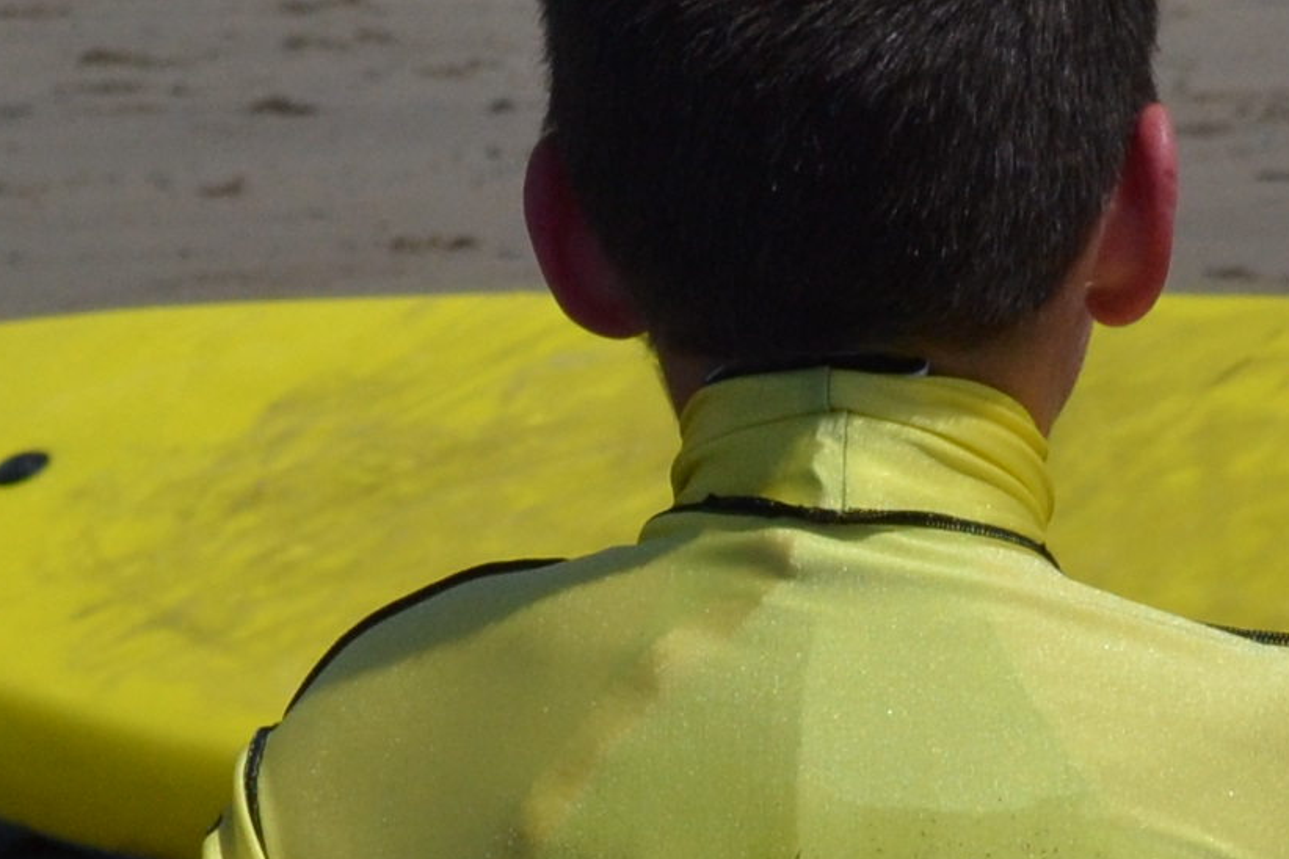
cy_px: 1278
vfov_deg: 3.7
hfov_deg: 5.6
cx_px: 1010
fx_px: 13247
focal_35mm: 370
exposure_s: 1/2000
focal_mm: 44
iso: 360
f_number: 7.1
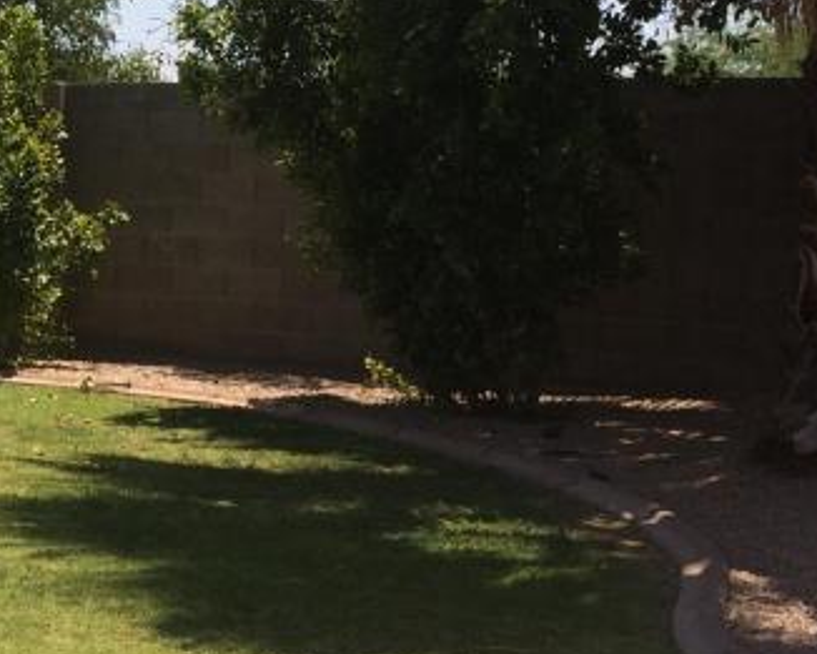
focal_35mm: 89
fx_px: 2153
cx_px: -163
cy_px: 228
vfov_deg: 17.2
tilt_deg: -3.8
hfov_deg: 20.1
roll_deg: +0.4
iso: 32
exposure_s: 1/1953
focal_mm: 4.15
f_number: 2.2
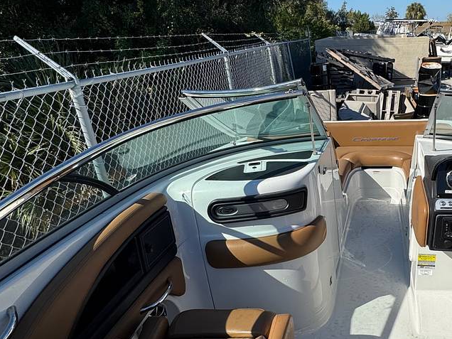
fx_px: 287
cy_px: 192
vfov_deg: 60.9
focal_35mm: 22
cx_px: 341
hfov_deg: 71.0
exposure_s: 1/2208
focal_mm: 2.22
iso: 40
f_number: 2.2
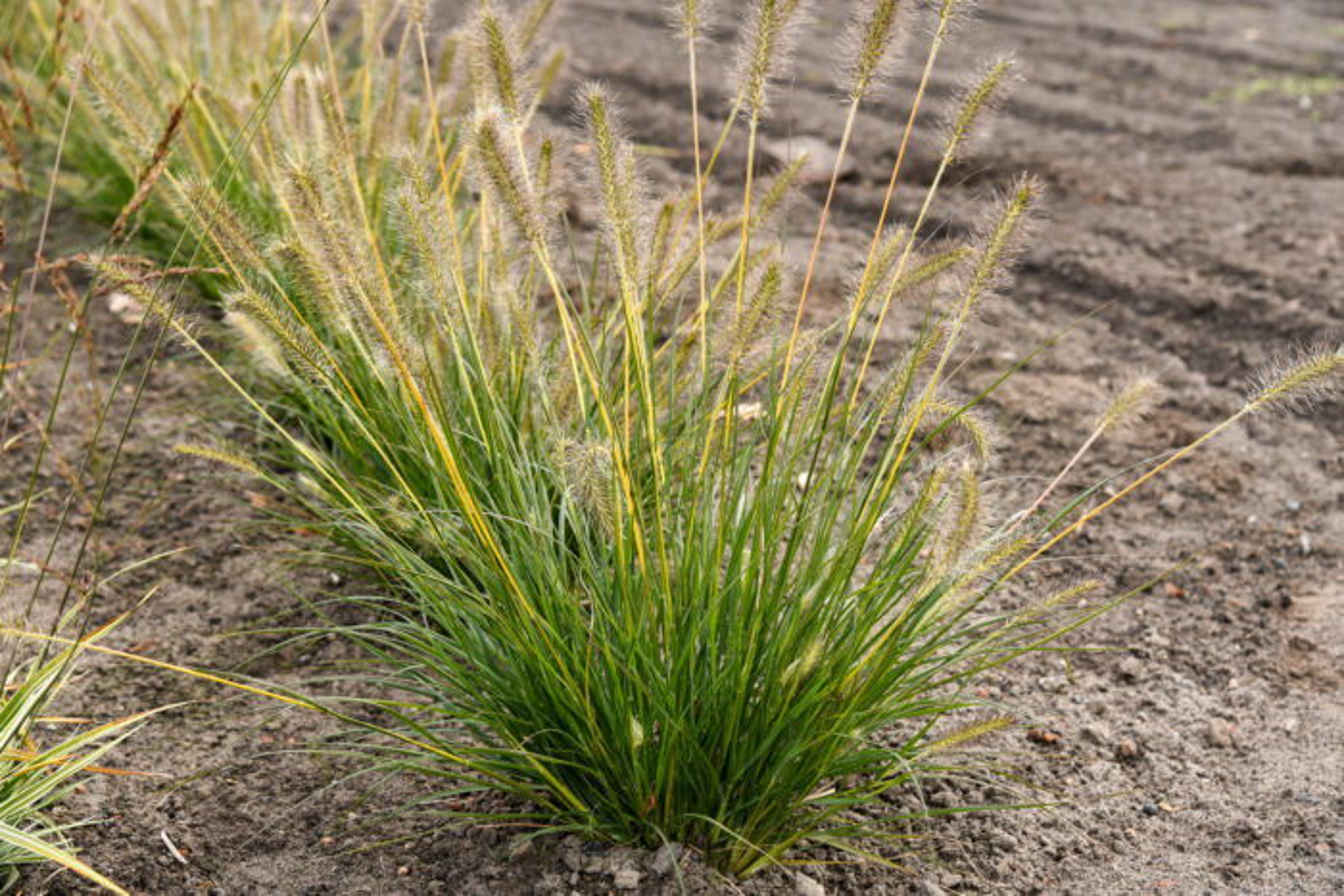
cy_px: 448
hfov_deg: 32.4
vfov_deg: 21.9
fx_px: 2315
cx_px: 672
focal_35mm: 62
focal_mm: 62
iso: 200
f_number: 5.6
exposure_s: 1/160
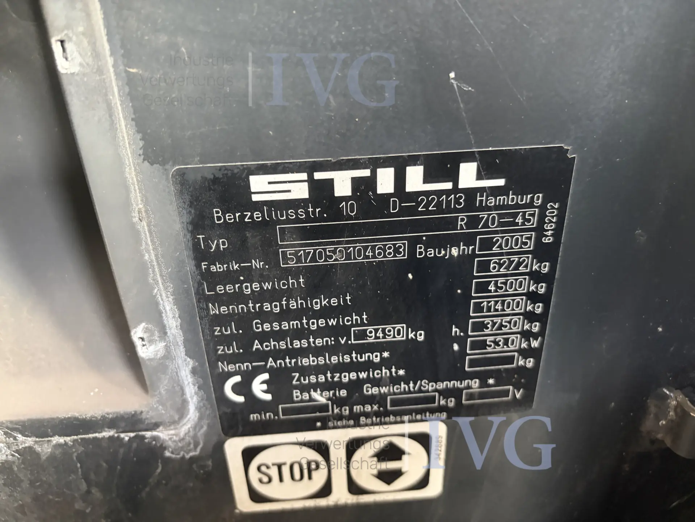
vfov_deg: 53.1
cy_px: 261
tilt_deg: -15.8
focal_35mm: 26
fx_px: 522
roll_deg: +4.6
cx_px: 348
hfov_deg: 67.3
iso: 500
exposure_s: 1/50
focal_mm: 5.96
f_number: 1.6
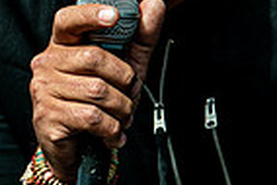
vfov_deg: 2.0
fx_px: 5415
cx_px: 120
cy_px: -28
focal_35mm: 703
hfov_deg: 2.9
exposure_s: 1/800
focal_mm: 165
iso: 320
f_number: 5
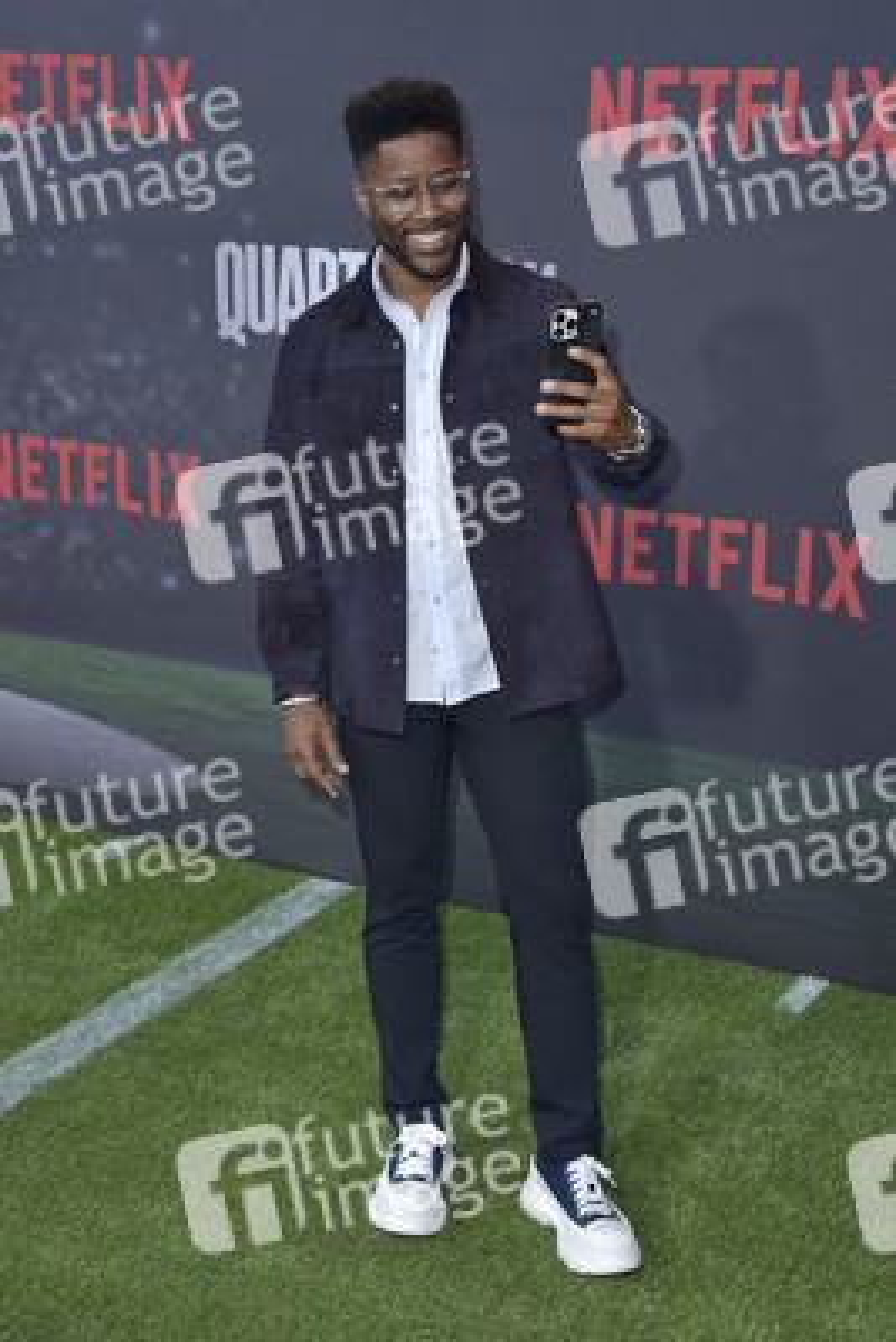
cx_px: 448
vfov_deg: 41.1
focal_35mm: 48
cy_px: 671
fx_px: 1790
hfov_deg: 28.1
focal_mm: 48
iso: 320
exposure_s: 1/250
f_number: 6.3
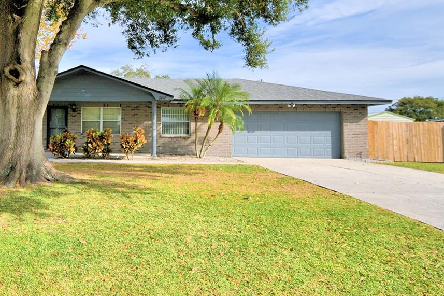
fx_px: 345
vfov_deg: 46.2
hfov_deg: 62.8
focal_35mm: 28
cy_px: 121
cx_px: 128
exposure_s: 1/1000
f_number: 4.5
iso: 100
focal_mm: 10
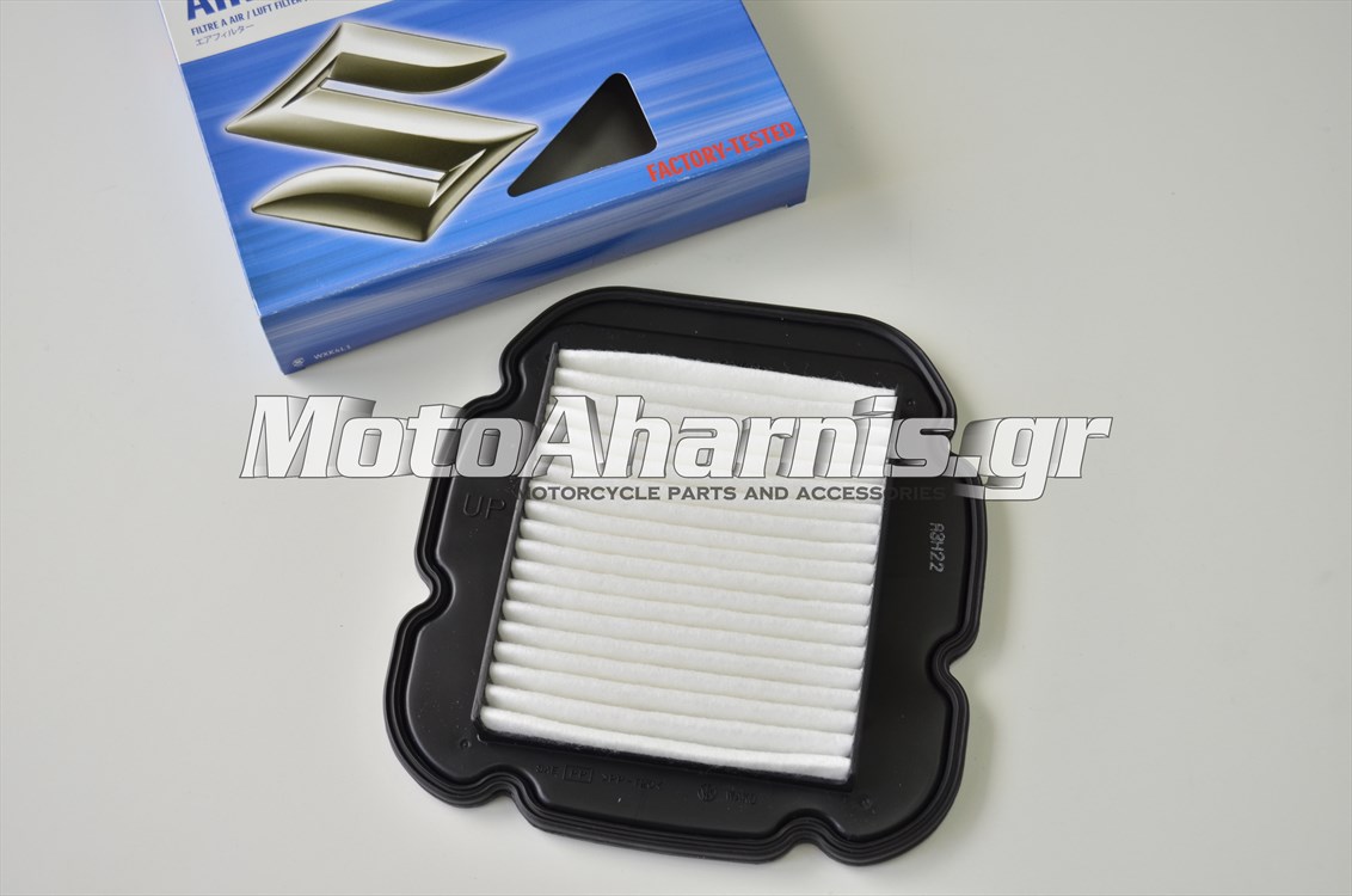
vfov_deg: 28.0
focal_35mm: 48
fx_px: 1799
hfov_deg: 41.2
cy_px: 448
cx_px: 676
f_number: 5
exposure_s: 1/100
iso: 250
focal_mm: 32
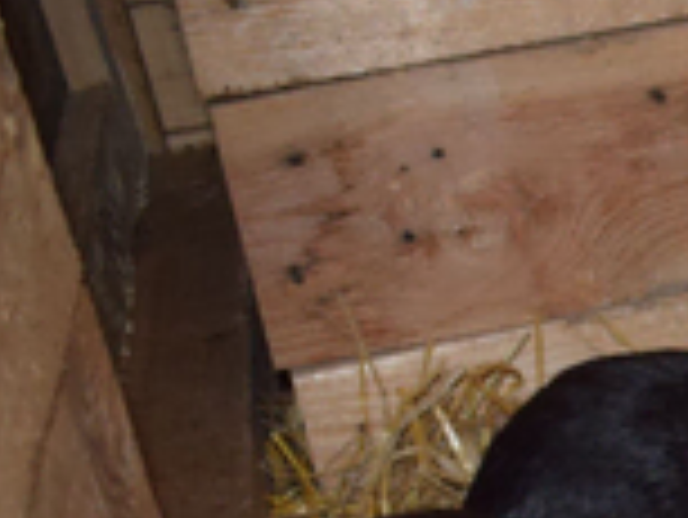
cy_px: 480
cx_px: 1097
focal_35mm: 105
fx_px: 2082
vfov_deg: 14.0
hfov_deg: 16.7
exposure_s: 1/60
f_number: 3.8
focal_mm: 21
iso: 800
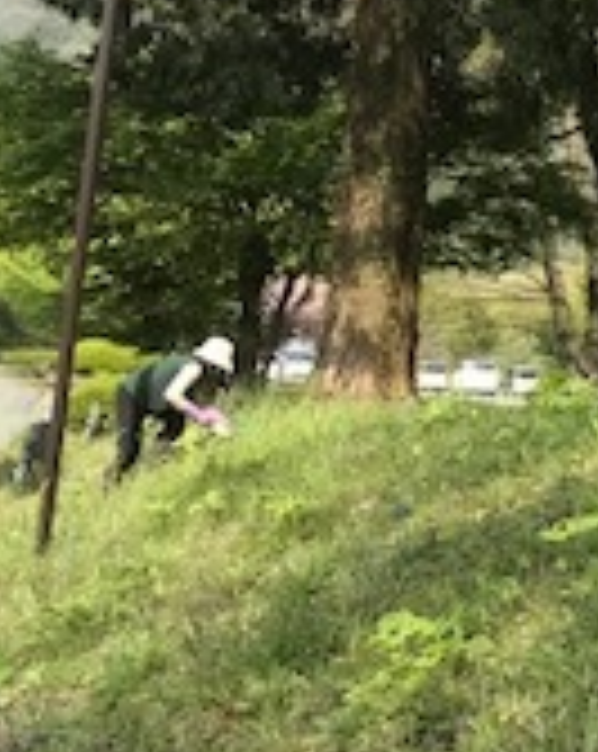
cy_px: 288
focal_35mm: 105
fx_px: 2329
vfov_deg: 18.3
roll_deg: -4.3
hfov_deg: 12.9
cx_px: 1174
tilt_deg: +4.8
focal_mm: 3.99
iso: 20
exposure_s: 1/997
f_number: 1.8
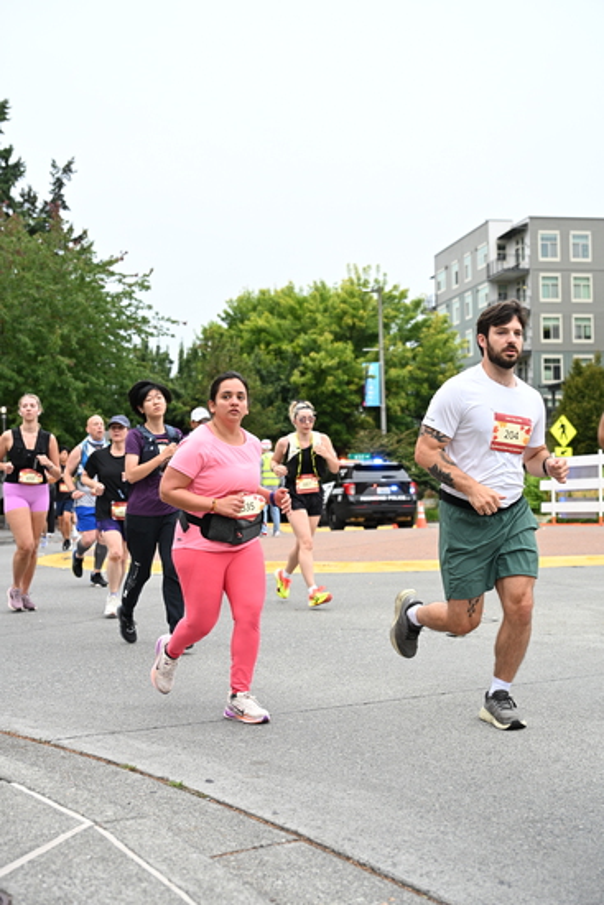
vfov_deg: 41.1
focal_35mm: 48
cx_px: 302
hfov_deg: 28.1
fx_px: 1207
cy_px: 452
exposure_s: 1/800
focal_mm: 48
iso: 1600
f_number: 4
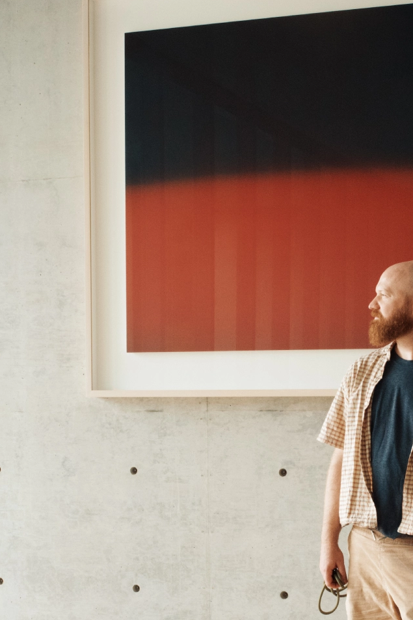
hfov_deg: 19.1
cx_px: 308
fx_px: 1222
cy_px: 428
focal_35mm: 71
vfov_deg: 28.2
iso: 2500
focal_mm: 27
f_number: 16
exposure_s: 1/40
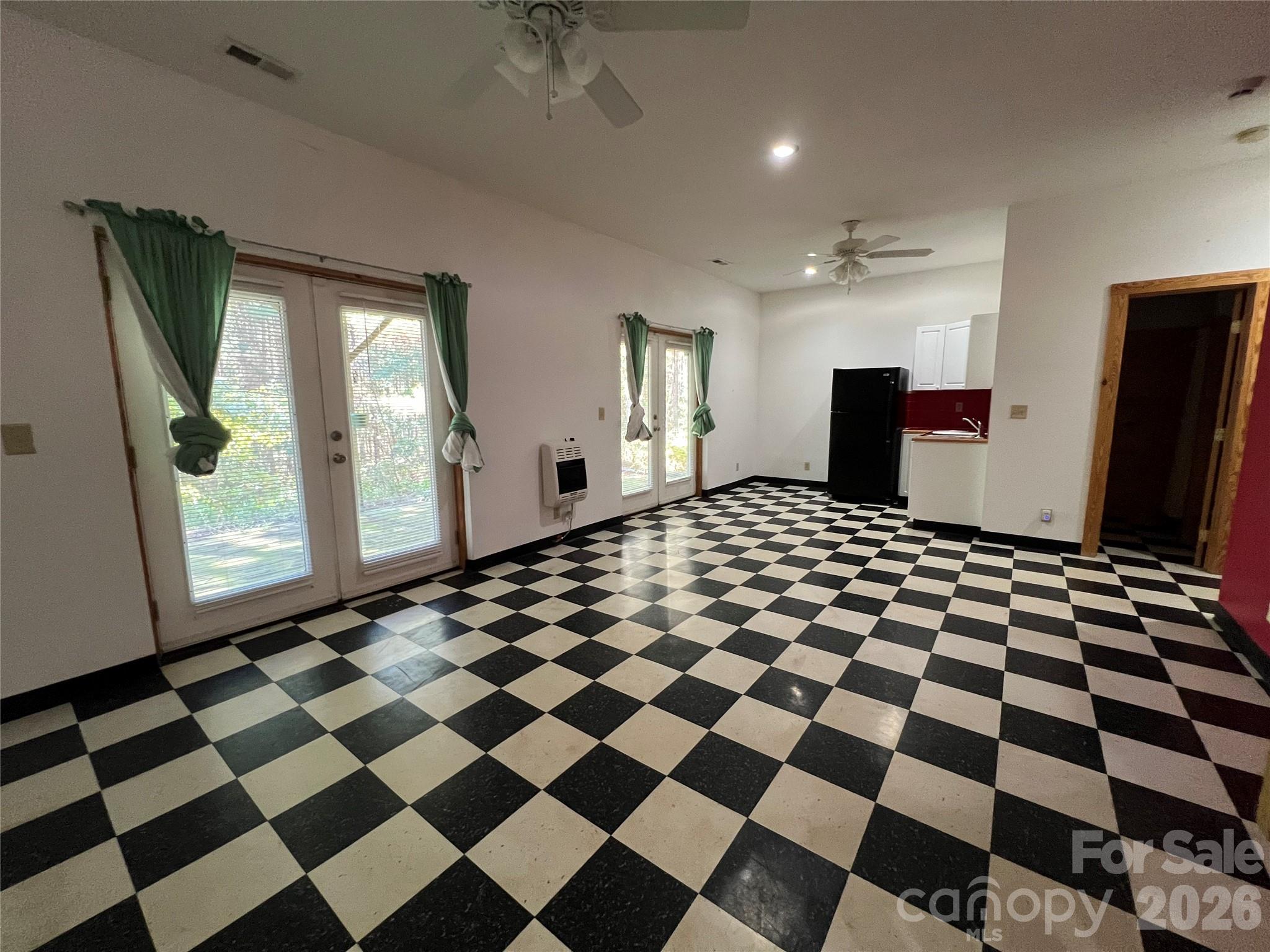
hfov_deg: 106.2
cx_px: 635
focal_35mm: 13
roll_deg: +0.7
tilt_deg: -8.9
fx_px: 477
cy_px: 476
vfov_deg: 89.9
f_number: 1.8
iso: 400
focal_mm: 1.57
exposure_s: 1/60
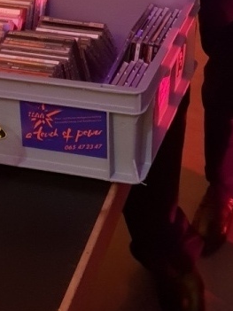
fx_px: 799
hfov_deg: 16.5
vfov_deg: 19.4
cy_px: -146
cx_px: 181
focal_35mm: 89
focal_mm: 4.3
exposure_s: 1/17
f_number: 1.5
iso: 250
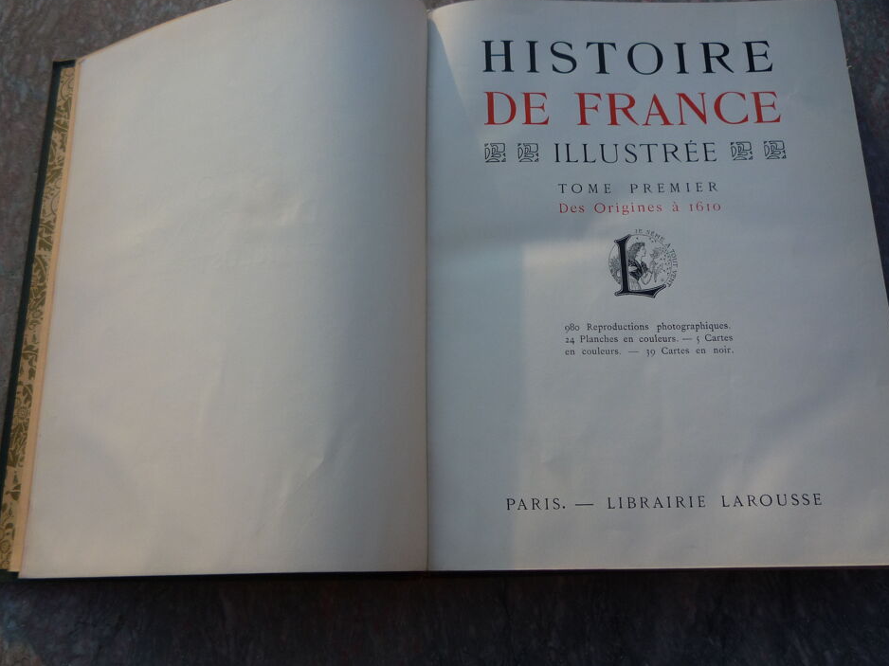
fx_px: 822
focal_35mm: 32
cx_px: 458
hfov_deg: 56.8
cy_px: 326
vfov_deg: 44.1
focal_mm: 5.2
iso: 100
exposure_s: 1/200
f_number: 4
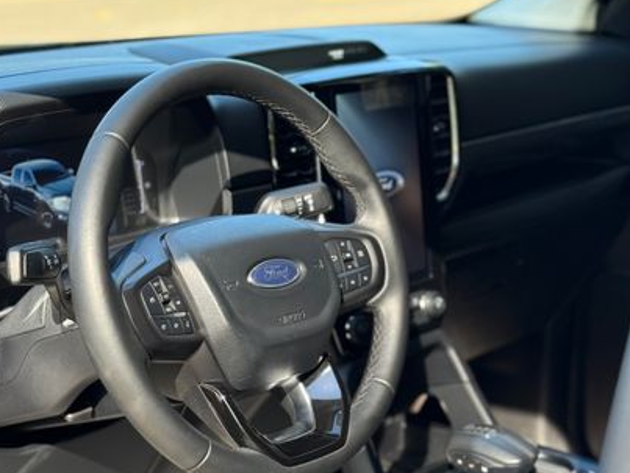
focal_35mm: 56
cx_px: 286
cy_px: 254
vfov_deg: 26.1
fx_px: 1020
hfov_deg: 34.3
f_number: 1.78
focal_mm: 6.76
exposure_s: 1/231
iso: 125
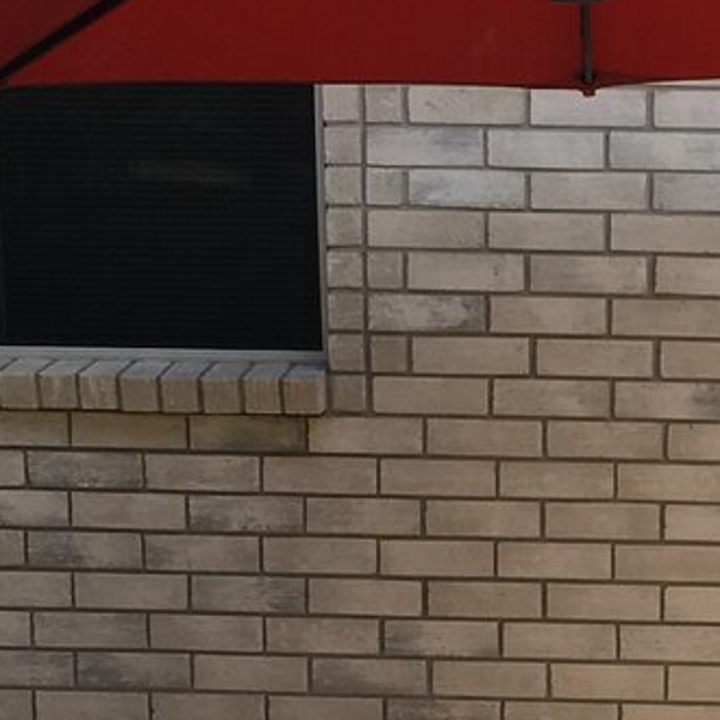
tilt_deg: -8.4
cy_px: 718
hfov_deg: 13.7
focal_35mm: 124
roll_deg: -1.0
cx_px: 864
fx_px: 2918
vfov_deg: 13.9
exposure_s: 1/1148
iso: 25
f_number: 2.2
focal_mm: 4.15
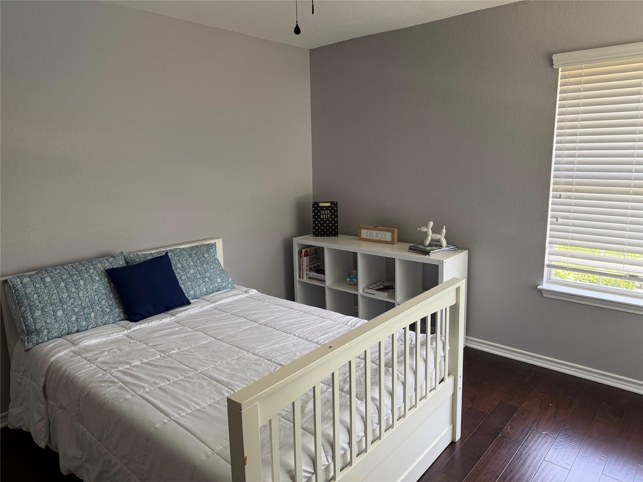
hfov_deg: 71.6
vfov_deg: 56.8
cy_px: 241
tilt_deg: -9.6
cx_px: 322
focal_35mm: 24
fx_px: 446
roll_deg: +2.1
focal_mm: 6.76
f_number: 1.78
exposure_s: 1/121
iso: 200
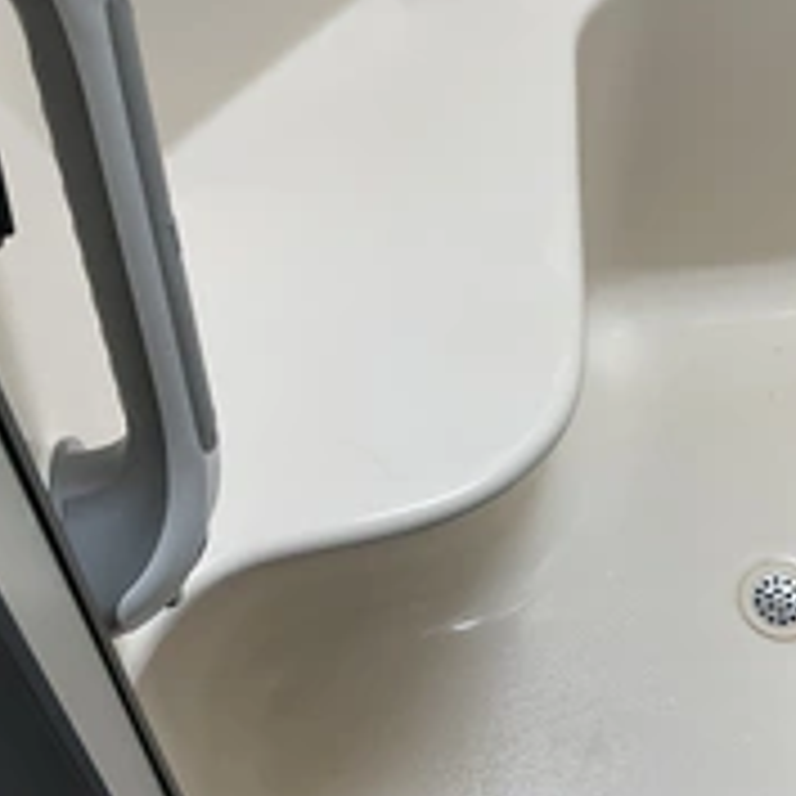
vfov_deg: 29.5
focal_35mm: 58
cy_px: 346
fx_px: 1509
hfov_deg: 29.2
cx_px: 571
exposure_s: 1/122
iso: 50
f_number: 1.8
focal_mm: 3
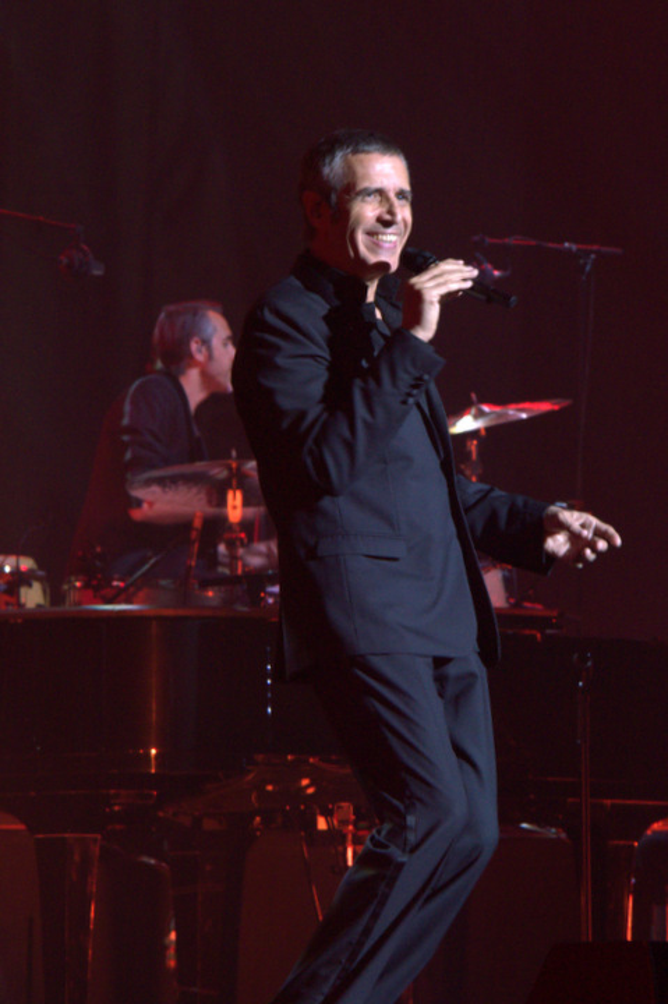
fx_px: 8361
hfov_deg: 4.6
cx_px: 334
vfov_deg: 6.9
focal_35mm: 300
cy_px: 502
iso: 400
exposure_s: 1/30
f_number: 10
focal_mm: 200
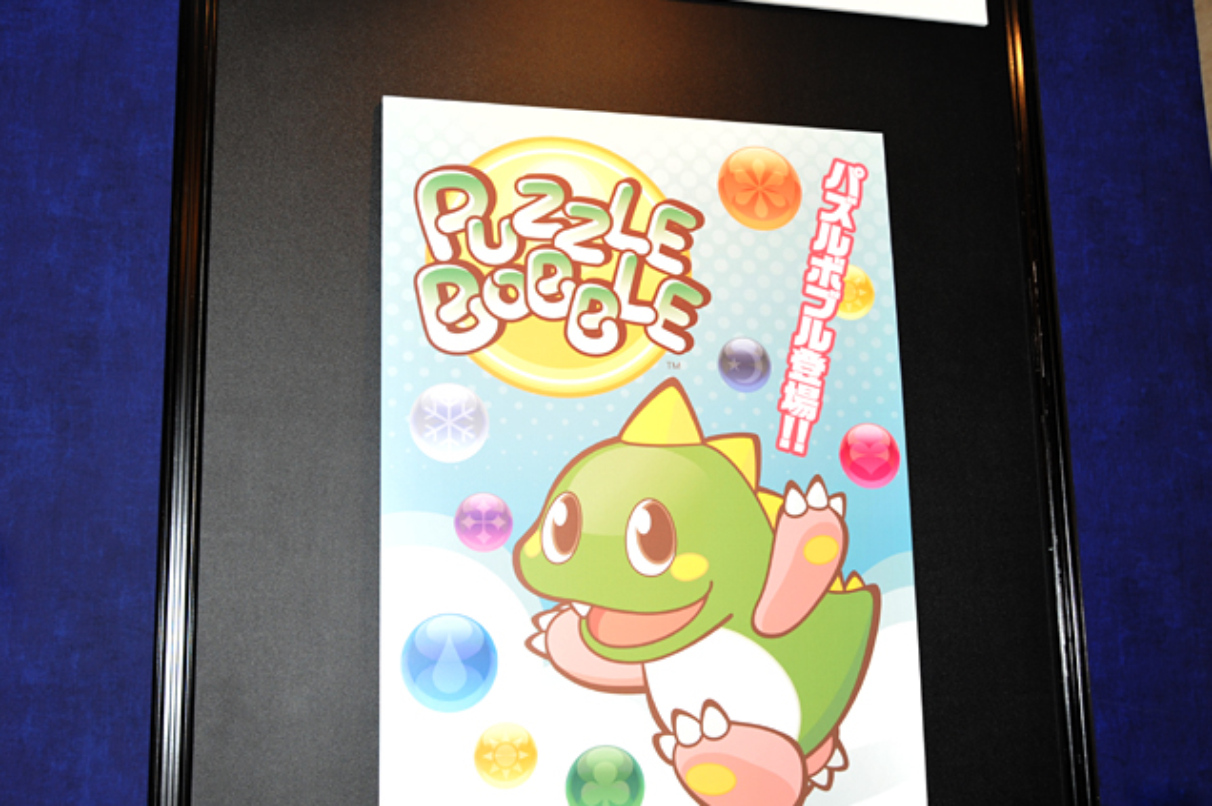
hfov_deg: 44.5
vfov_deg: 30.5
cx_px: 614
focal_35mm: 44
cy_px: 373
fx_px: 1480
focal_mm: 35
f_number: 5
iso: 800
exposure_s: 1/60
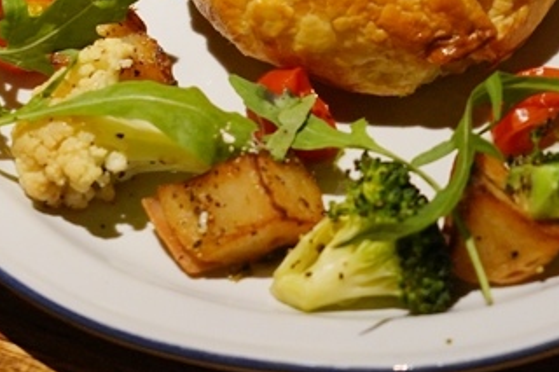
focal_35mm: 219
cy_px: -151
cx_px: 260
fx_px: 3399
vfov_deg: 6.2
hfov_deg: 9.4
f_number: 5.6
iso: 1600
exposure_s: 1/30
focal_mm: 70
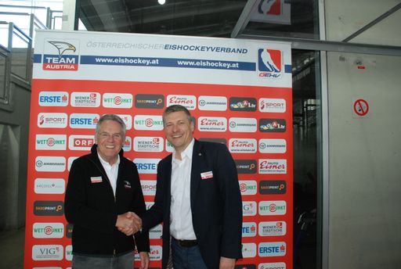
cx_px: 200
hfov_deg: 67.3
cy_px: 134
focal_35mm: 27
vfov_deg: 48.2
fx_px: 301
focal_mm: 18
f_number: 4.5
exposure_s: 1/60
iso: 640
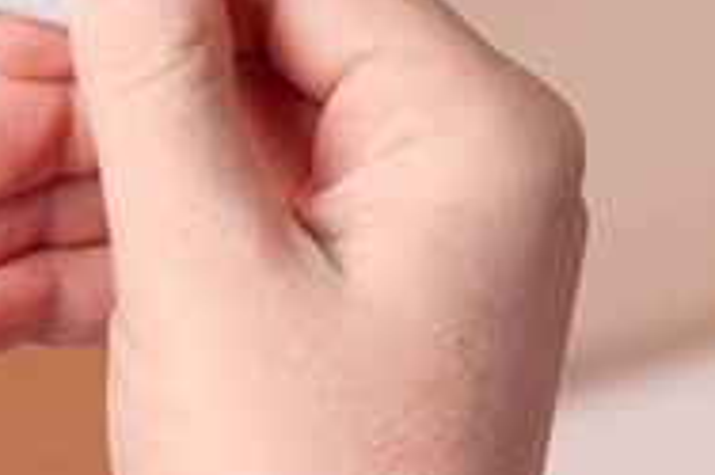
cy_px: 196
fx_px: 2222
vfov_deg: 12.2
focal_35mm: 112
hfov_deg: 17.9
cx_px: 23
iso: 100
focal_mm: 35
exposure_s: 1/200
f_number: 18
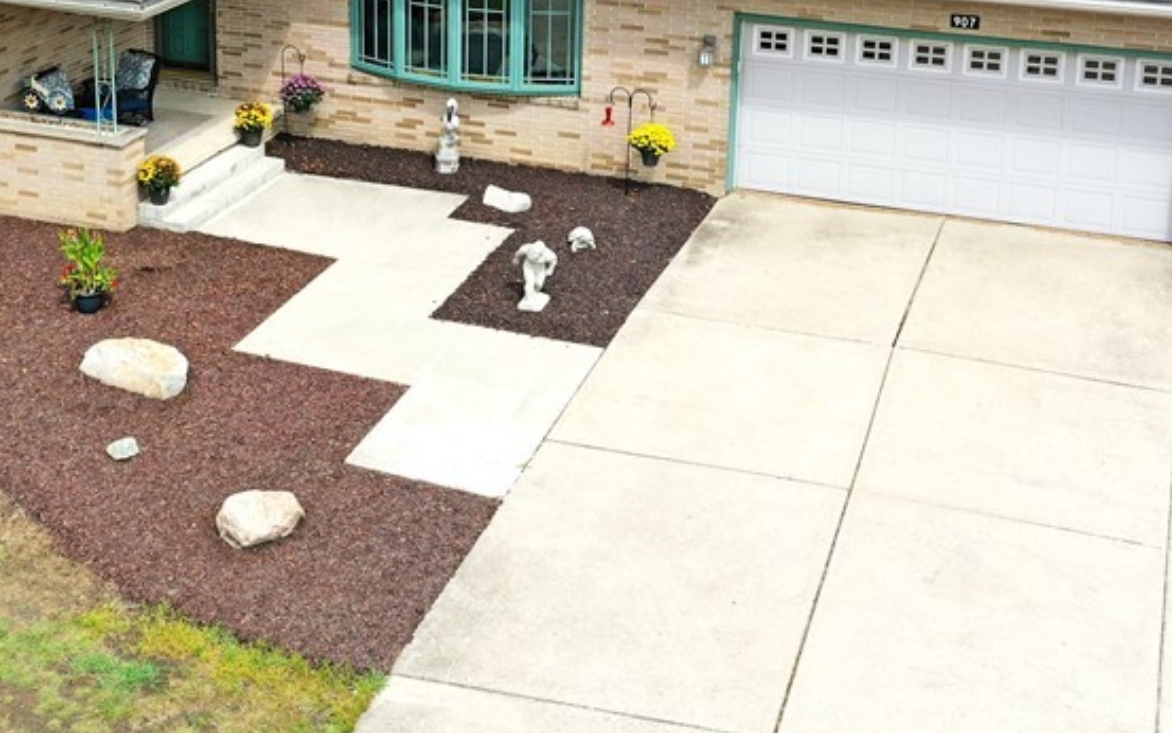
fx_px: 1789
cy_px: 49
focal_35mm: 56
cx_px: 358
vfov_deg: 22.5
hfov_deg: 35.8
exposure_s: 1/320
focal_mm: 10.26
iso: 100
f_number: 5.6
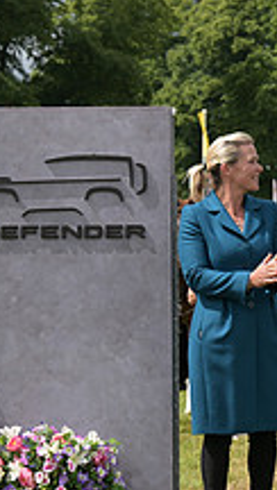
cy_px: 203
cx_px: 572
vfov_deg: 9.8
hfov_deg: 5.4
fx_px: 2851
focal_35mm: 219
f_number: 5.6
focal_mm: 78
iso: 220
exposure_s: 1/1250
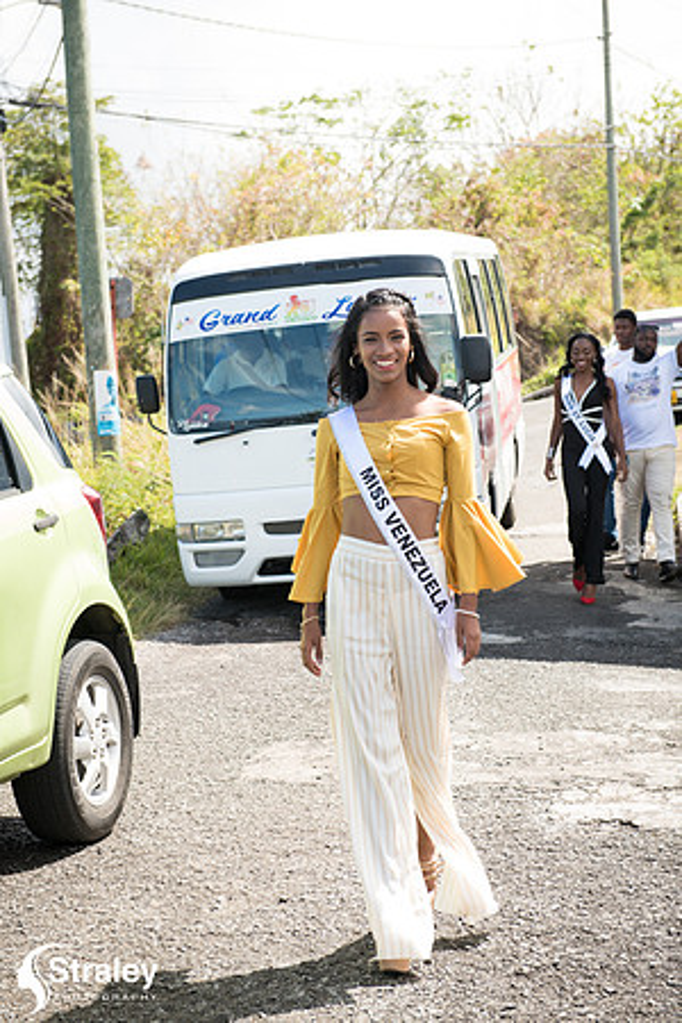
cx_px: 341
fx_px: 1875
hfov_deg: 20.6
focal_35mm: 66
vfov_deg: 30.5
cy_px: 512
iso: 110
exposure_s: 1/160
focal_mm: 66
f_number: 5.6
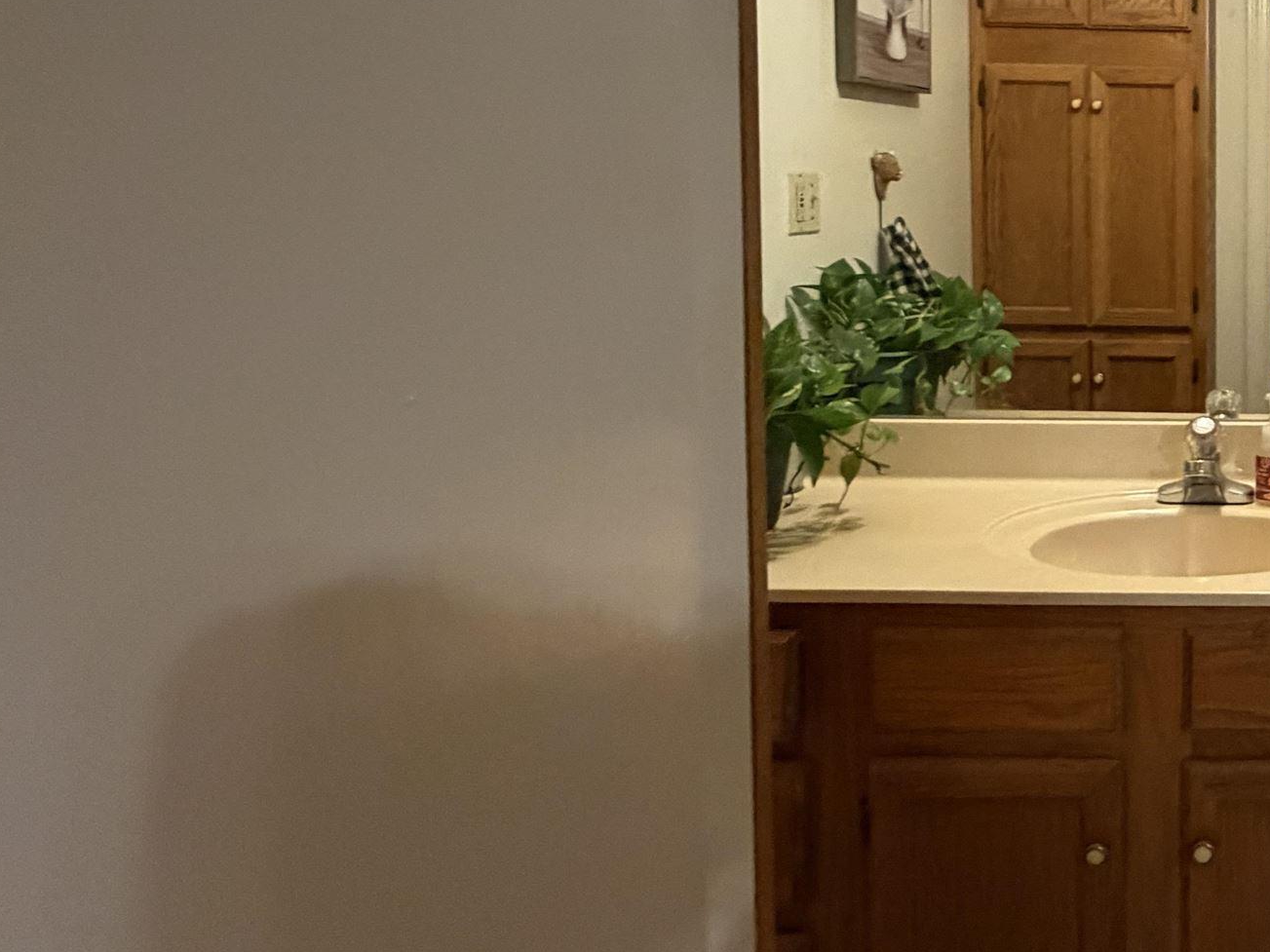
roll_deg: -1.1
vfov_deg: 42.0
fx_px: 1211
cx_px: 1405
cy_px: 268
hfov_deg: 42.9
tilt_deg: -3.1
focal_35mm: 33
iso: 800
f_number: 2.2
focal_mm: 2.22
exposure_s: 1/60
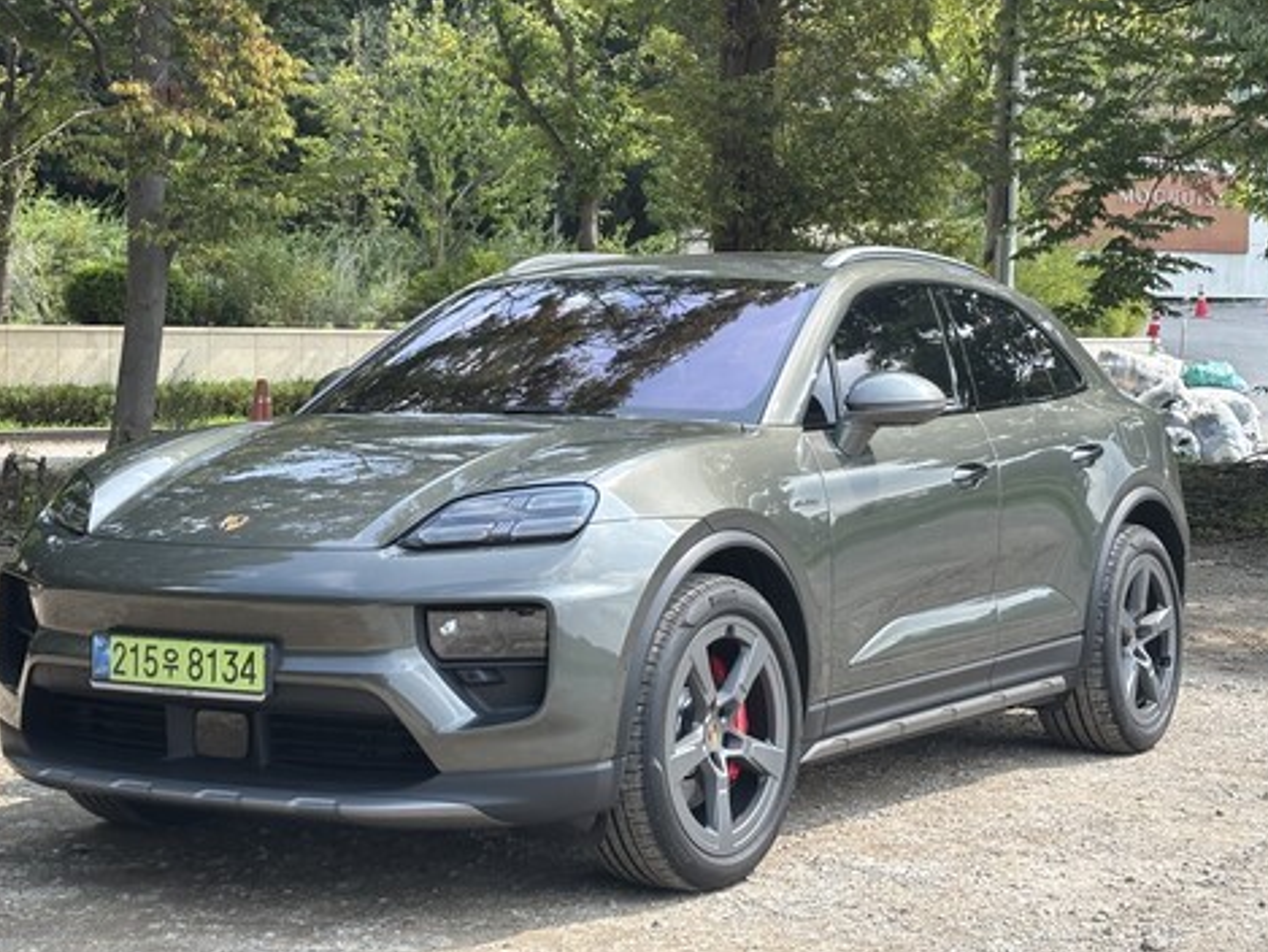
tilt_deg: +3.5
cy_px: 335
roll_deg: +1.0
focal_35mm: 72
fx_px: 2638
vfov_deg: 20.4
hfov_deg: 27.0
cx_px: 543
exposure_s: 1/752
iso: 32
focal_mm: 5.96
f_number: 1.6
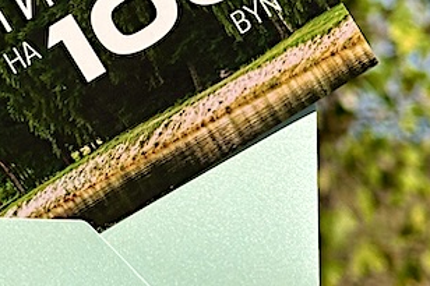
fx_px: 1934
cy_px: 4
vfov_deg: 8.4
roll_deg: +1.6
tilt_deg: +5.6
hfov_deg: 12.5
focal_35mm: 162
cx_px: -39
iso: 64
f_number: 1.78
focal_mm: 6.86
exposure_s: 1/6623
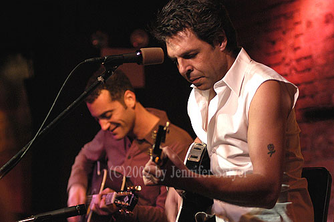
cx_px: 167
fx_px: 1279
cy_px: 111
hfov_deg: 14.9
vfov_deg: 9.9
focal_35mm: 138
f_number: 2.8
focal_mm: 92
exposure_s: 1/60
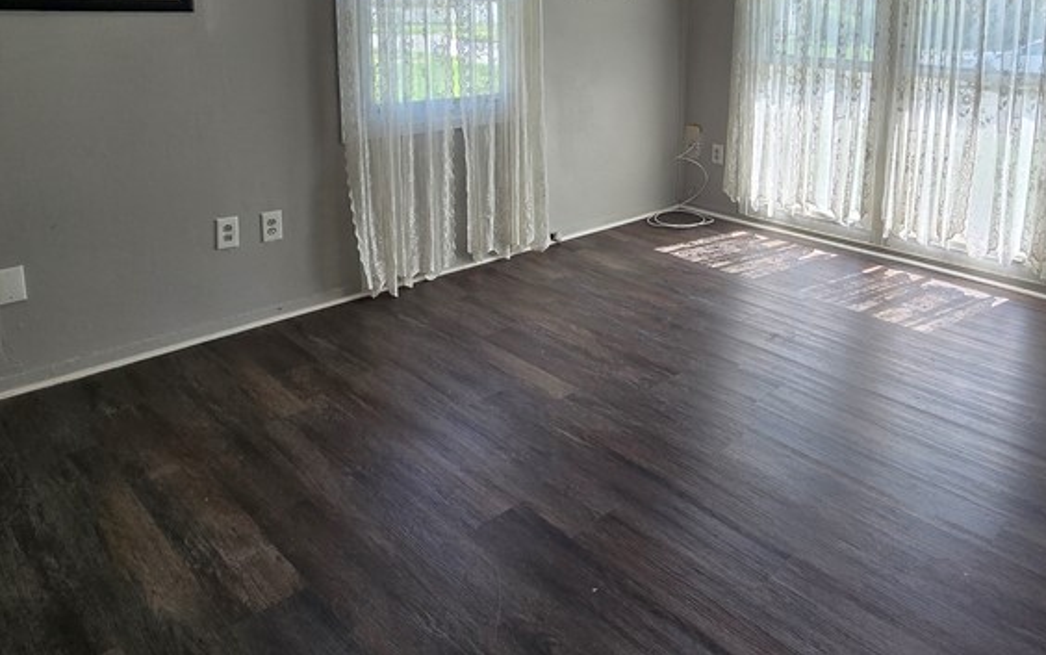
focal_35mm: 25
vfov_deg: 46.5
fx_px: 713
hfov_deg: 71.1
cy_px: 122
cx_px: 668
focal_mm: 2.2
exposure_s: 1/176
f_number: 2.2
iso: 50
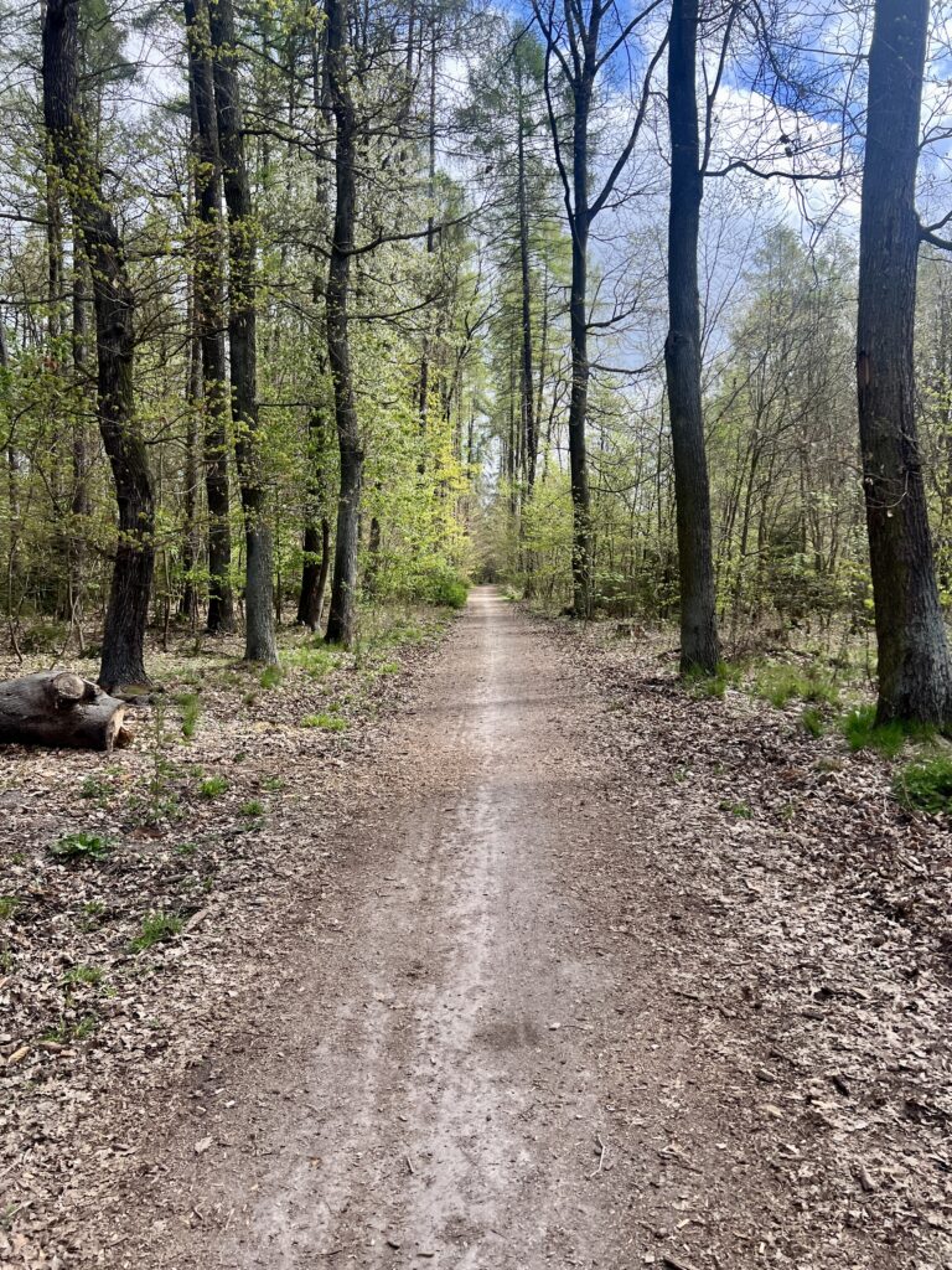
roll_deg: +3.6
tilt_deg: -5.6
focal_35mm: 26
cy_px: 635
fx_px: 953
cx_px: 476
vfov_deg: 67.3
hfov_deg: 53.1
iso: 50
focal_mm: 5.7
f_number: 1.5
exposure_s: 1/1000
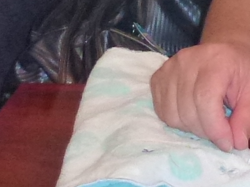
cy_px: -250
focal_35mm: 161
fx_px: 1162
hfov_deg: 11.3
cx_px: 474
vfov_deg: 8.5
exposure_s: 1/60
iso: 250
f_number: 3.3
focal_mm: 4.3
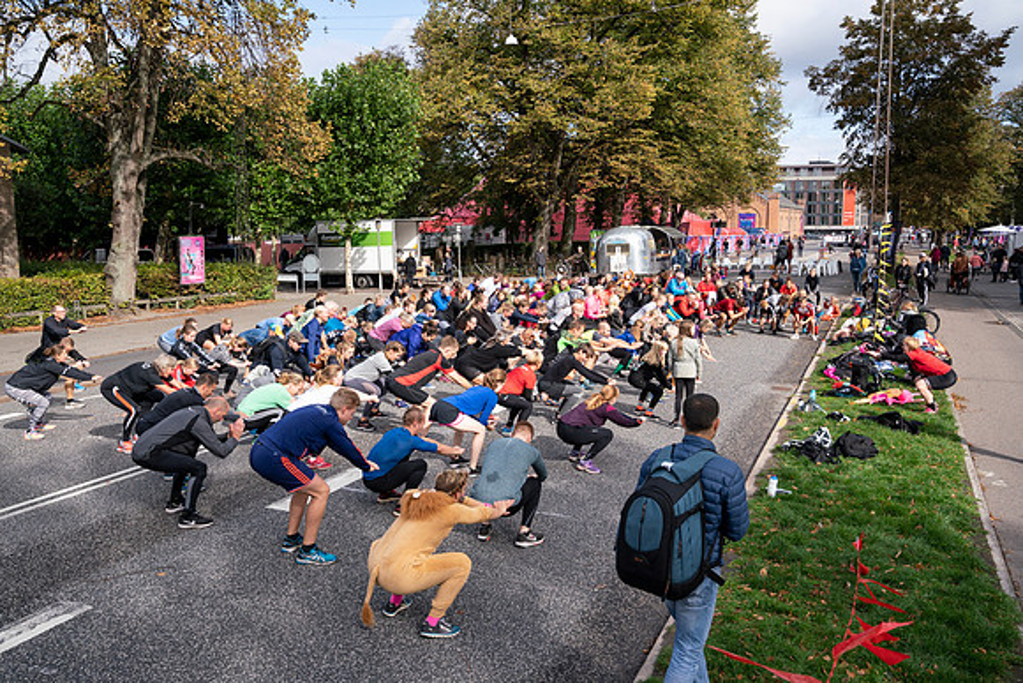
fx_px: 910
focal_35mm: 32
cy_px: 342
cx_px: 512
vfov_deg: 41.1
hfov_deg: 58.7
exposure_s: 1/640
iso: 400
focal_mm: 32
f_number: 7.1
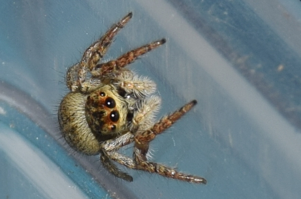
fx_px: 1527
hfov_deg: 11.3
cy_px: 100
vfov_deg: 7.5
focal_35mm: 183
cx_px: 150
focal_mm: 122
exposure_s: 1/160
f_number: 11
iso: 100
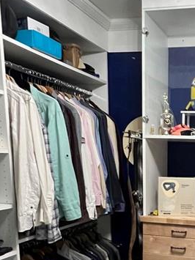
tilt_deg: -10.4
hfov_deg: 30.4
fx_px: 331
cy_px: 235
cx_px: 199
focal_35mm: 44
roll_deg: -0.9
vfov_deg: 39.7
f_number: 1.8
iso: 500
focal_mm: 1.57
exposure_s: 1/60
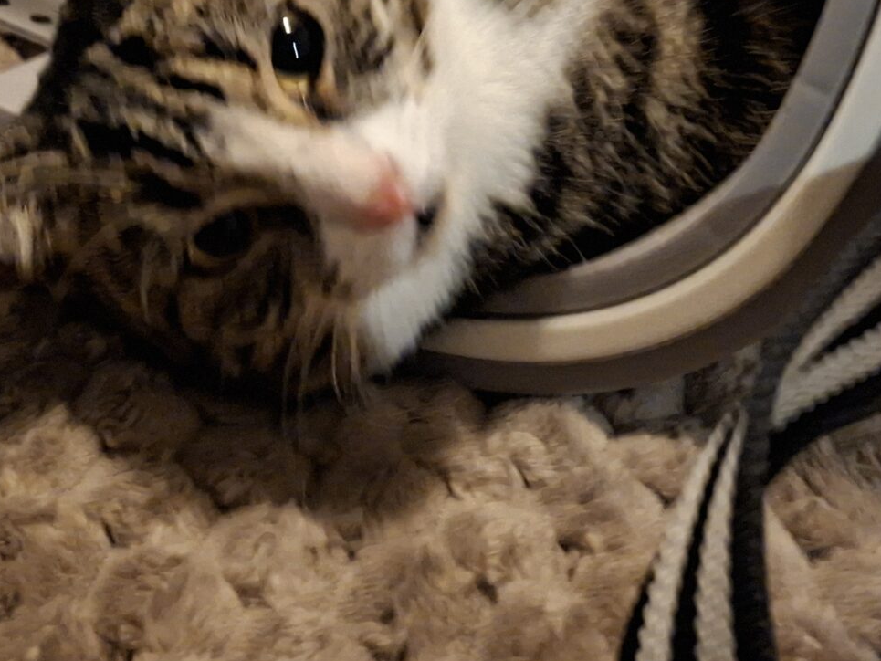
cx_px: 199
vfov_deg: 21.9
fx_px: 1553
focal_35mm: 61
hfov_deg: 31.0
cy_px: -173
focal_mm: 5.54
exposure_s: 1/8
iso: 1600
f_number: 1.8
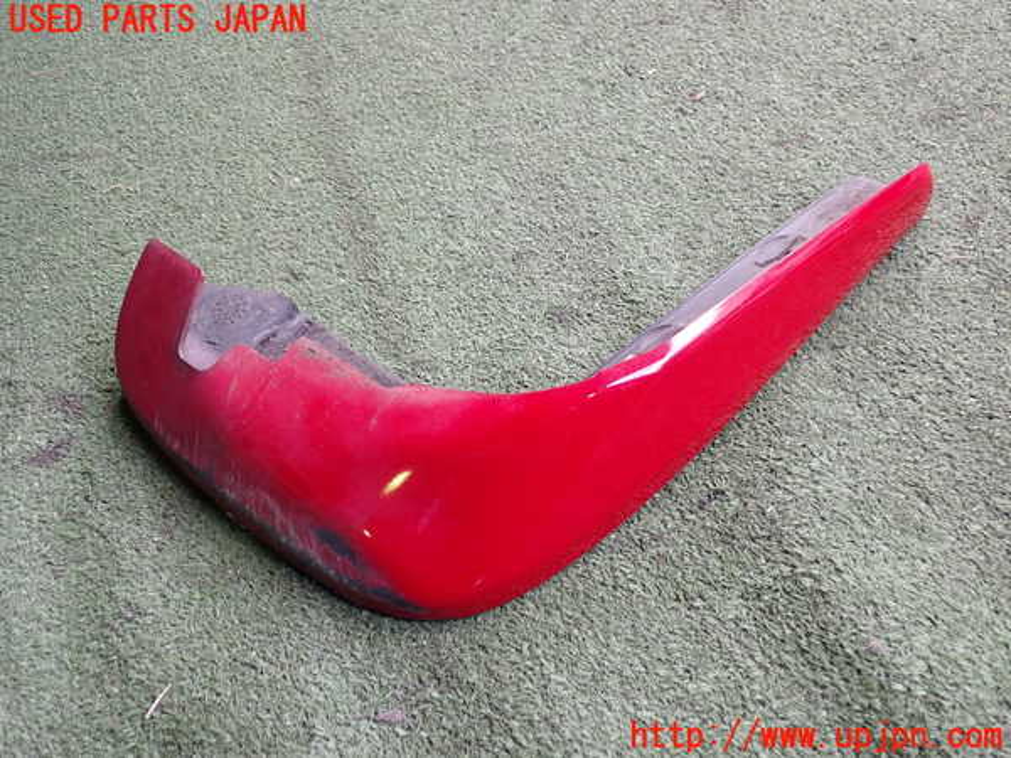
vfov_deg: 44.2
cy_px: 379
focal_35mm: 32
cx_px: 506
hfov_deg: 56.8
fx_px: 935
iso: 200
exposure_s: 1/100
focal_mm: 5.79
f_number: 2.4
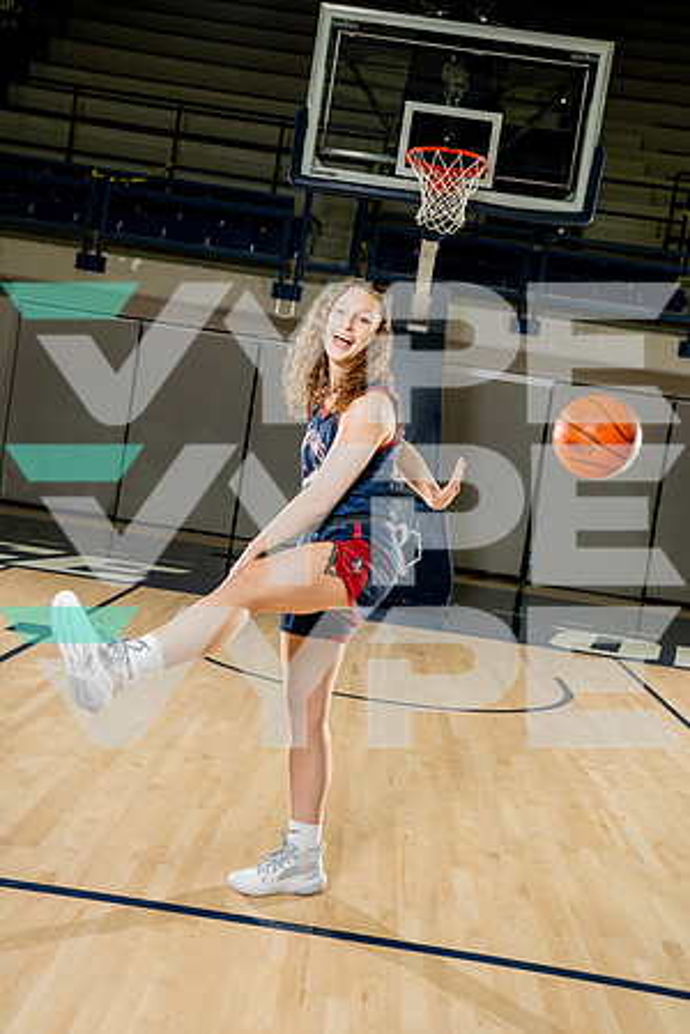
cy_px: 517
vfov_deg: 47.4
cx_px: 345
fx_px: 1179
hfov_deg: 32.6
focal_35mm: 41
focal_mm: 41
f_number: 8
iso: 640
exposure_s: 1/250
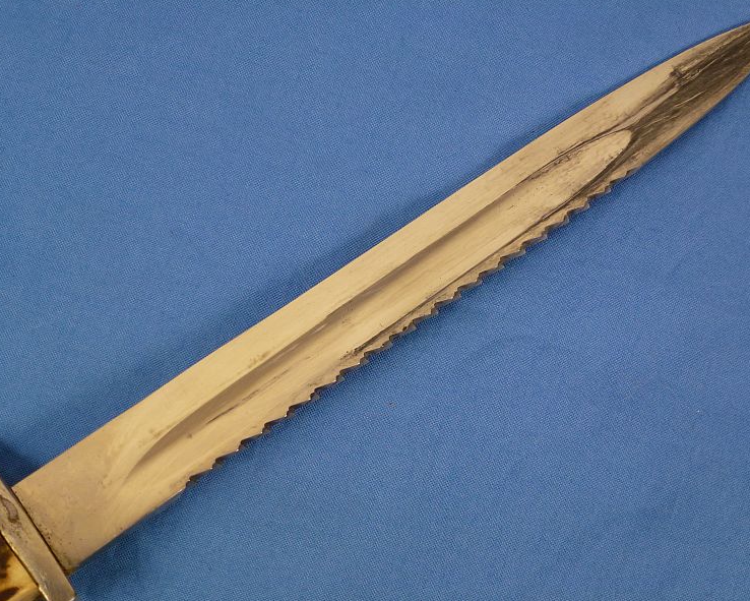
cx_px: 396
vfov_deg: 27.6
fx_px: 1221
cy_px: 298
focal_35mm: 55
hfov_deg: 34.1
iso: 200
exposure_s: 1/80
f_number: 4.3
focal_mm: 9.4
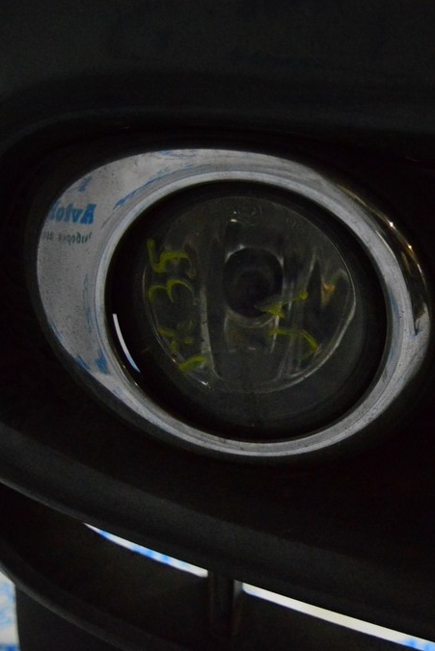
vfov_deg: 35.2
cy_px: 324
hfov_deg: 23.5
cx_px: 361
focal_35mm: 57
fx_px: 1028
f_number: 4
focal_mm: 25
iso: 6400
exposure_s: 1/1000
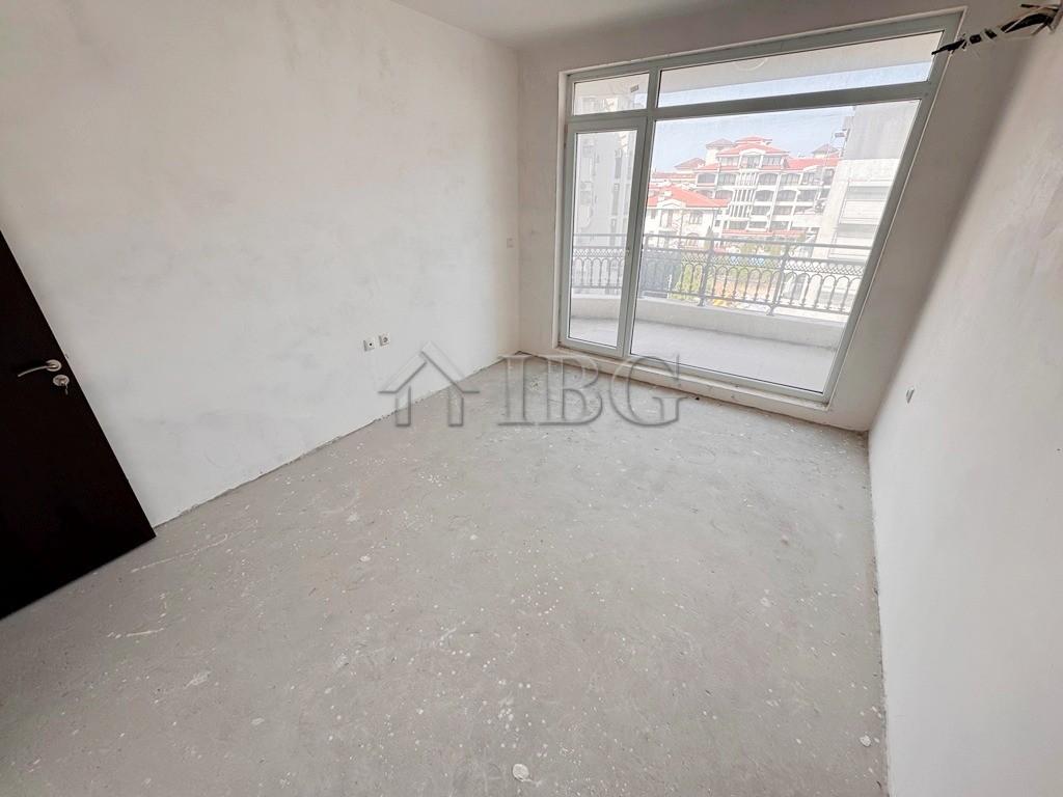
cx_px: 532
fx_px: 430
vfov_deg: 85.7
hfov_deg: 102.1
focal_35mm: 14
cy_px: 398
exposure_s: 1/155
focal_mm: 2.22
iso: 40
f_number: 2.2
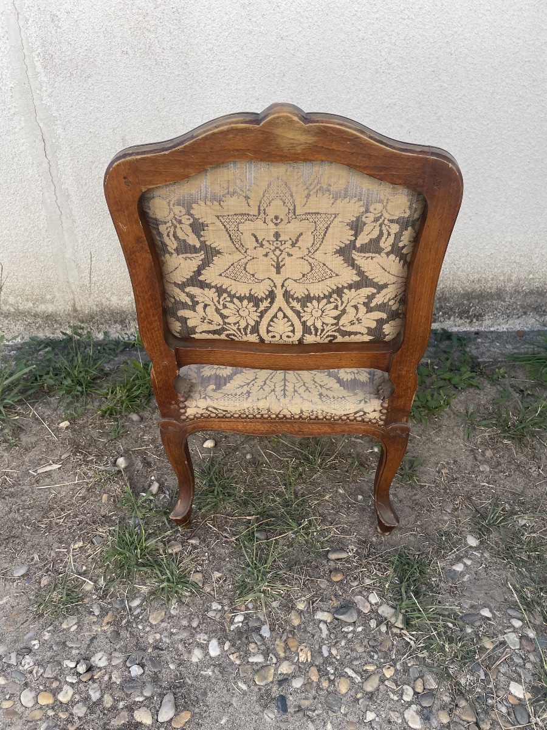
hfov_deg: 53.1
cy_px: 365
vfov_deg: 67.3
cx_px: 274
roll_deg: +2.6
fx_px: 548
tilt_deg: -30.1
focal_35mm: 26
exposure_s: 1/895
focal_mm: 4.2
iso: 32
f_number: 1.6
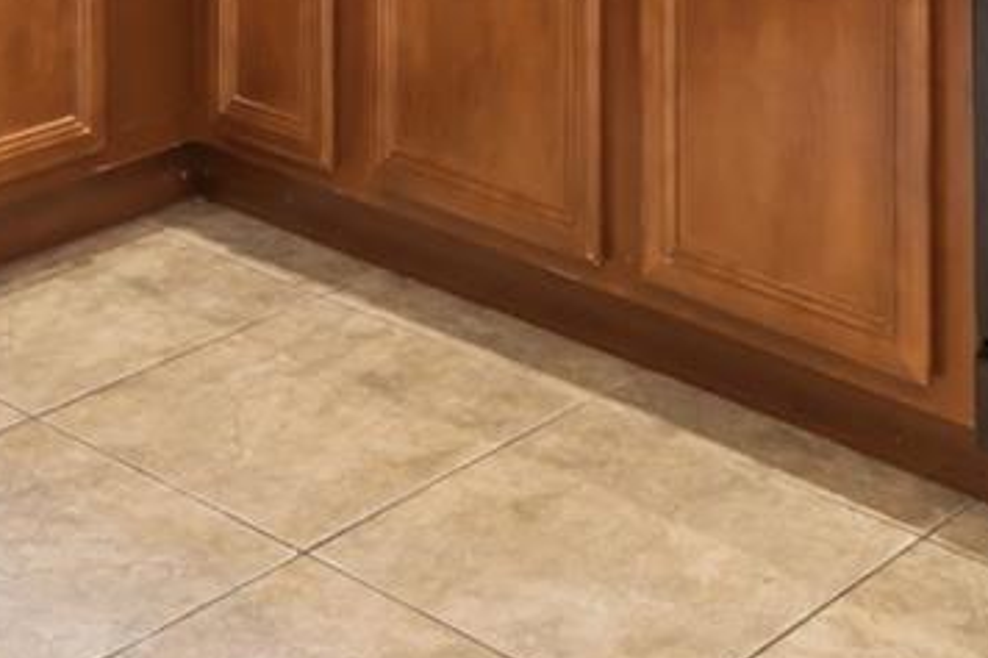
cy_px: -716
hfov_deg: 22.6
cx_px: 497
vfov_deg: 12.9
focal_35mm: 90
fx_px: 2469
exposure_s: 1/80
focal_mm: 20
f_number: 9
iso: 400
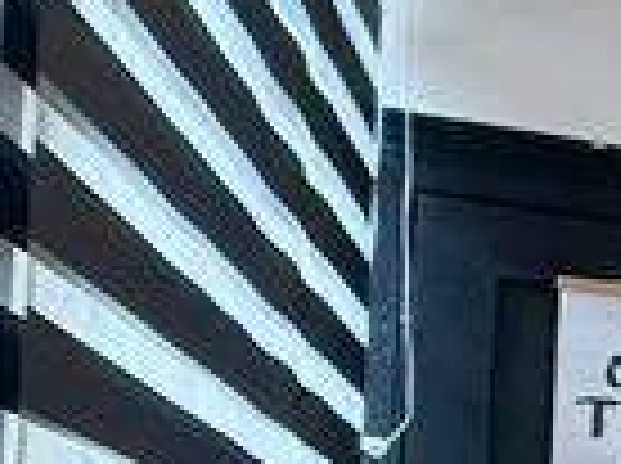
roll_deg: -1.5
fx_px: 1862
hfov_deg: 10.9
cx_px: 1940
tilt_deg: +1.5
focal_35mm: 104
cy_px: 694
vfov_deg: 13.4
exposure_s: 1/100
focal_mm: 2.22
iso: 320
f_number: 2.2
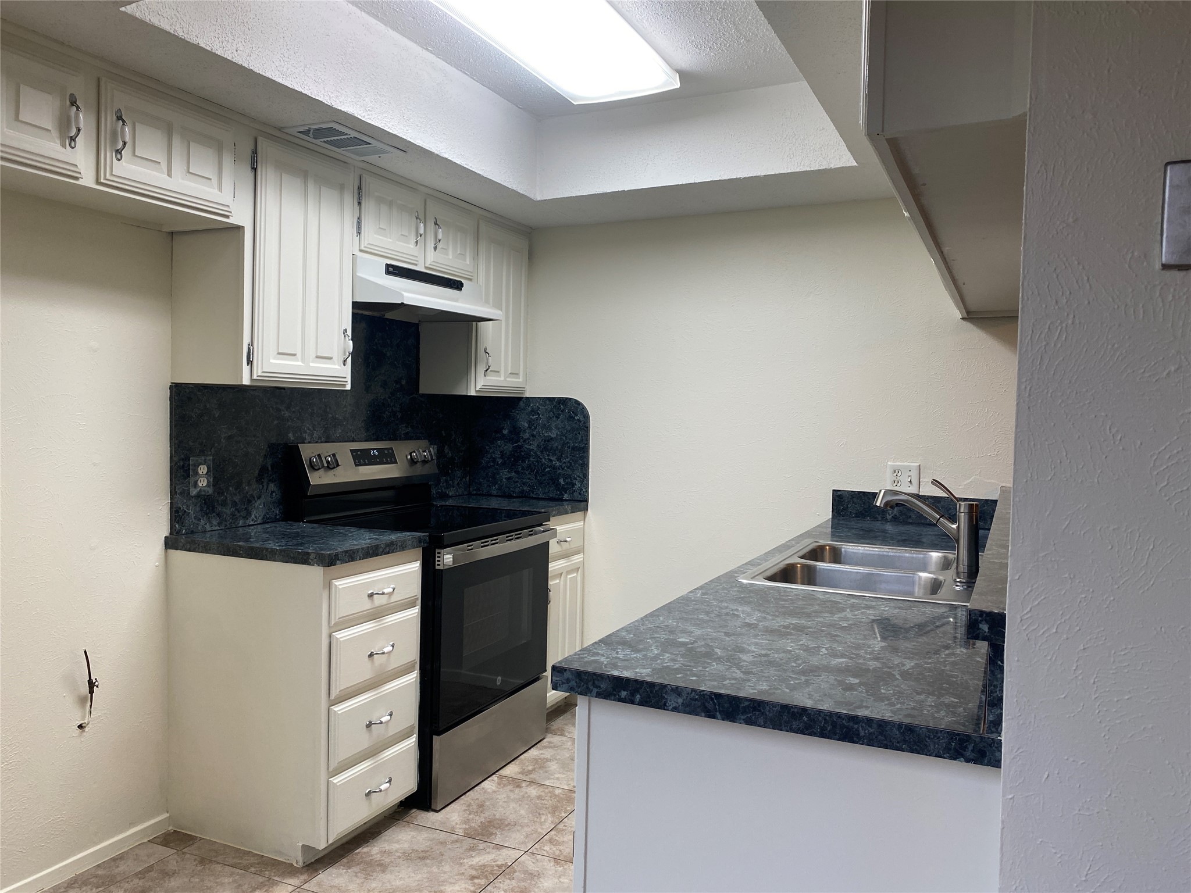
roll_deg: +0.2
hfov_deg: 67.3
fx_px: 895
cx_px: 596
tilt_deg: -3.2
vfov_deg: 53.1
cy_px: 446
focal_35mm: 26
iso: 80
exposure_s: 1/120
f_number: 1.8
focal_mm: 4.25
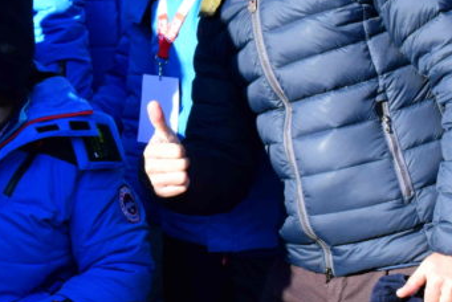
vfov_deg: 12.2
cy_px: 62
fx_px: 1414
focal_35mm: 112
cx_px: -13
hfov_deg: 17.7
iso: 320
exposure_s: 1/320
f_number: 9
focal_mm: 25
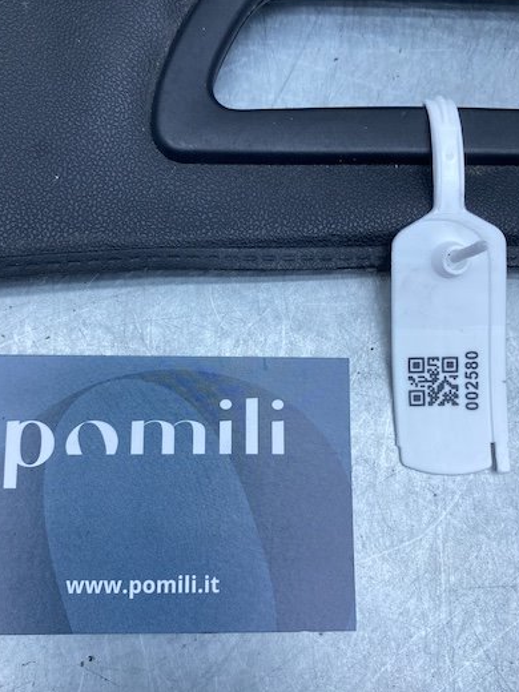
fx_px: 640
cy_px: 325
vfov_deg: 56.8
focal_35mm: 32
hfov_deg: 44.1
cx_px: 240
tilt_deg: -79.0
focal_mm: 4.25
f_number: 1.8
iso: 32
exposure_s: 1/654
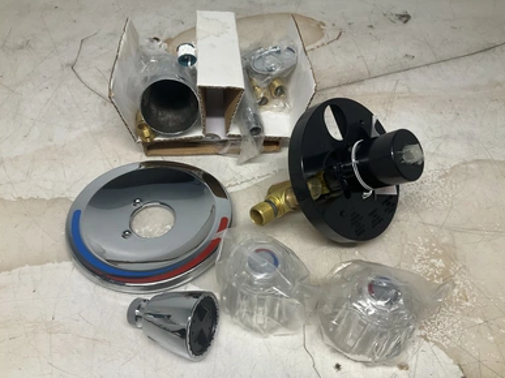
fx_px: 438
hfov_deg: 60.0
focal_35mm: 30
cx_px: 253
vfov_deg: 46.8
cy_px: 189
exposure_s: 1/120
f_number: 1.8
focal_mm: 3
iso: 32
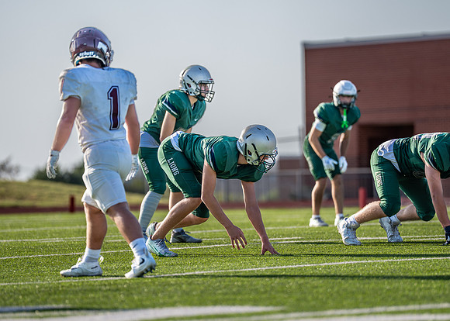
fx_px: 3334
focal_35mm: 261
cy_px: 166
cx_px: 221
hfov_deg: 7.7
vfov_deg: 5.5
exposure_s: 1/2000
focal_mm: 200
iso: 250
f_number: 2.8
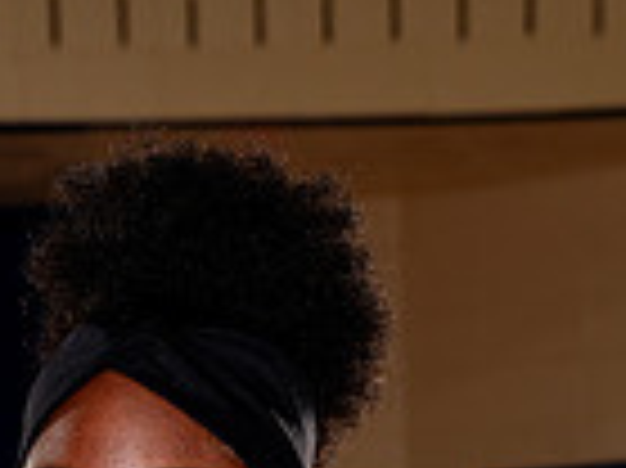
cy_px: 994
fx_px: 3216
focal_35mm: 178
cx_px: 153
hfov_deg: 11.1
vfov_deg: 7.9
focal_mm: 57
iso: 200
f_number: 5.6
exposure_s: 1/250
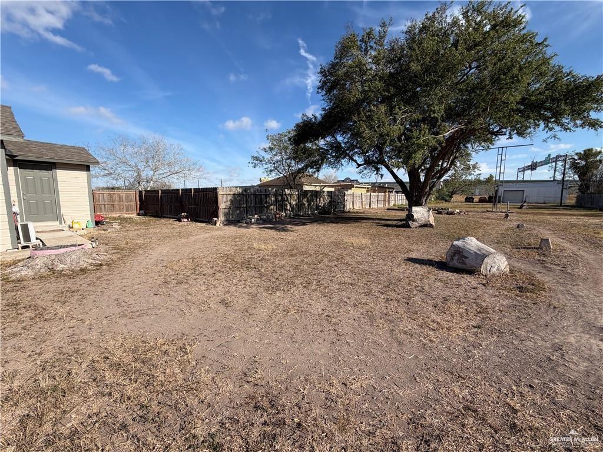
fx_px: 244
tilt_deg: -6.8
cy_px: 226
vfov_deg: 85.7
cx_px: 302
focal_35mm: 14
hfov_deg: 102.1
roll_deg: +0.1
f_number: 2.2
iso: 20
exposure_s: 1/830
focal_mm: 2.22
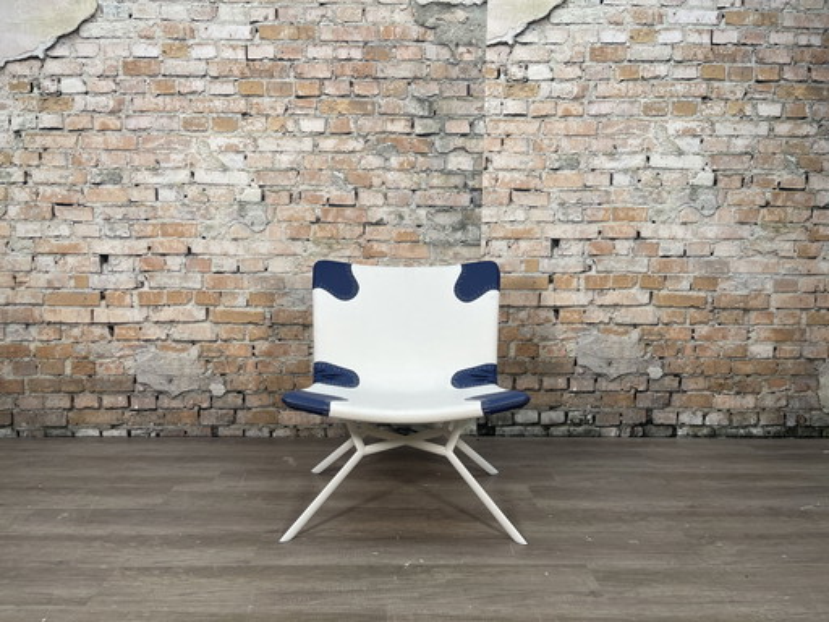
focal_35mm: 26
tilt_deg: -6.8
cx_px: 414
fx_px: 623
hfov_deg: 67.3
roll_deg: -0.7
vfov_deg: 53.1
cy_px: 311
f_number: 1.6
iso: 80
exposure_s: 1/100
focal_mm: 5.1
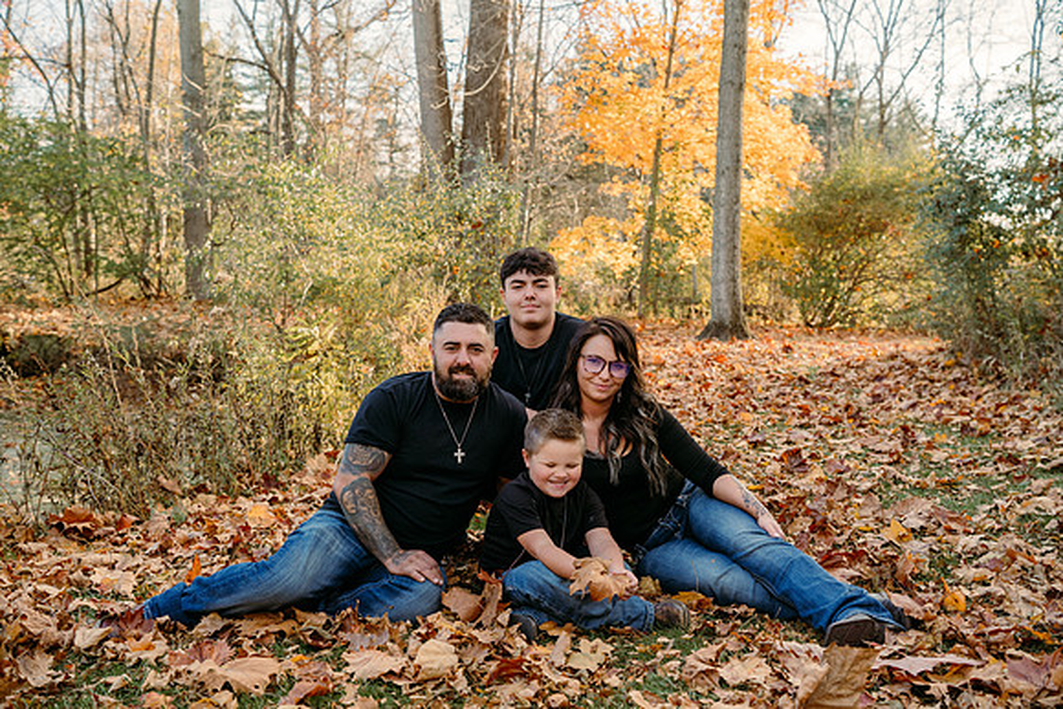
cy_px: 363
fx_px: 1081
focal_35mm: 37
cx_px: 550
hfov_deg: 52.3
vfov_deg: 36.3
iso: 400
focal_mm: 35
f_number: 3.5
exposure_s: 1/400
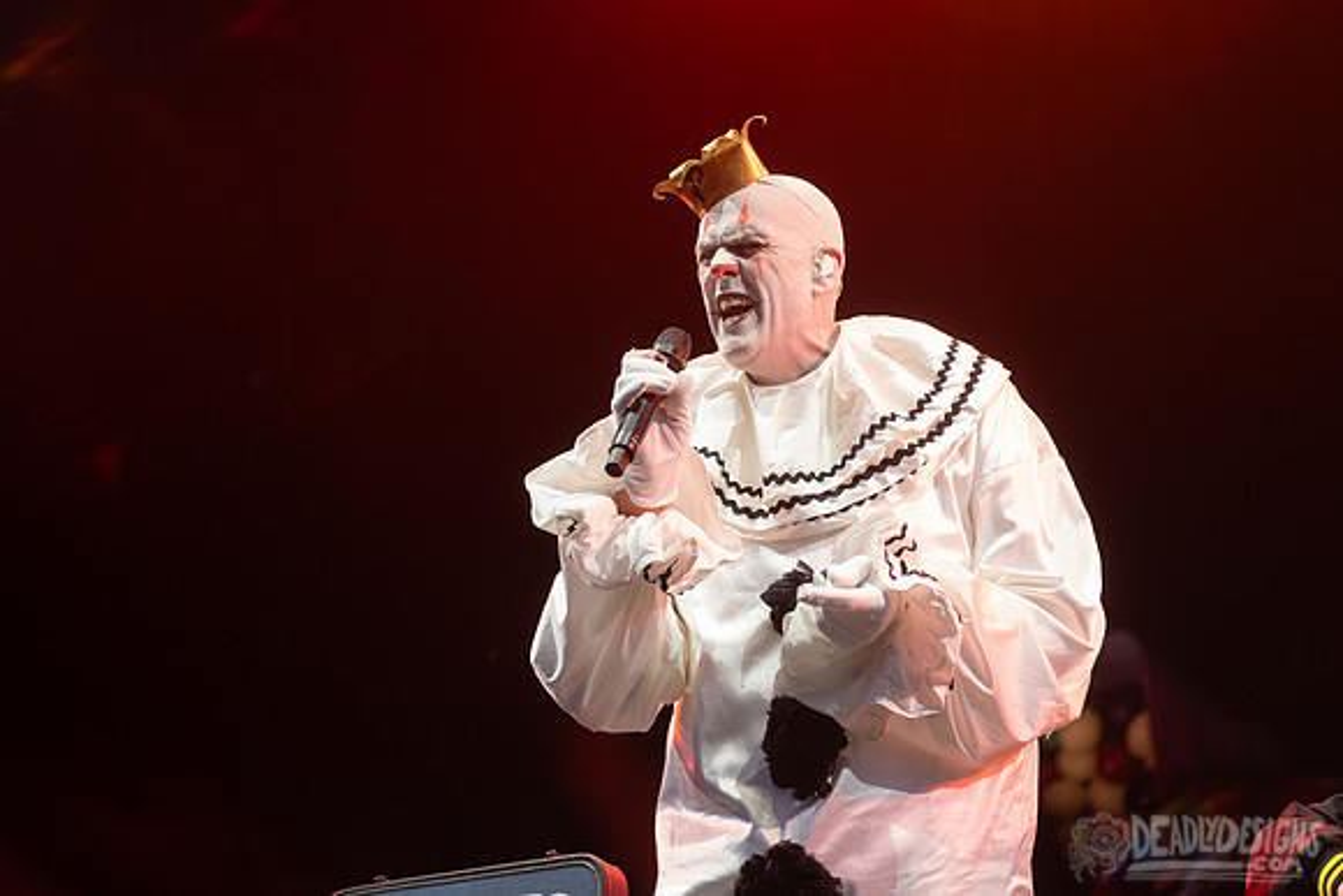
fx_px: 2975
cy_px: 386
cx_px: 633
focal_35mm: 80
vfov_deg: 17.1
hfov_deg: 25.4
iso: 640
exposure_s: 1/500
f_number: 5
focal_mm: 70
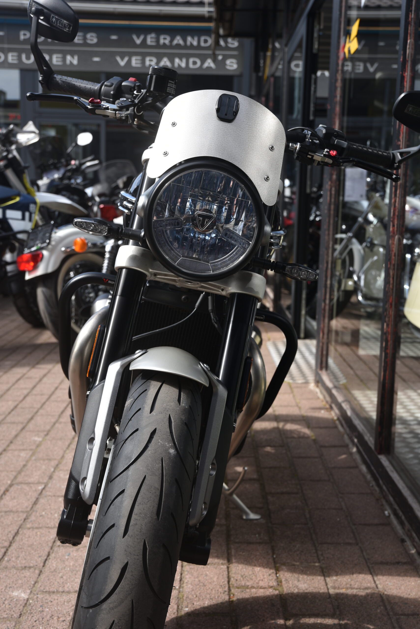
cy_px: 314
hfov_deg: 29.9
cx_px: 210
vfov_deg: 43.6
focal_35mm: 45
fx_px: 787
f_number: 6.3
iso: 100
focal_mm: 45
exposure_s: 1/160
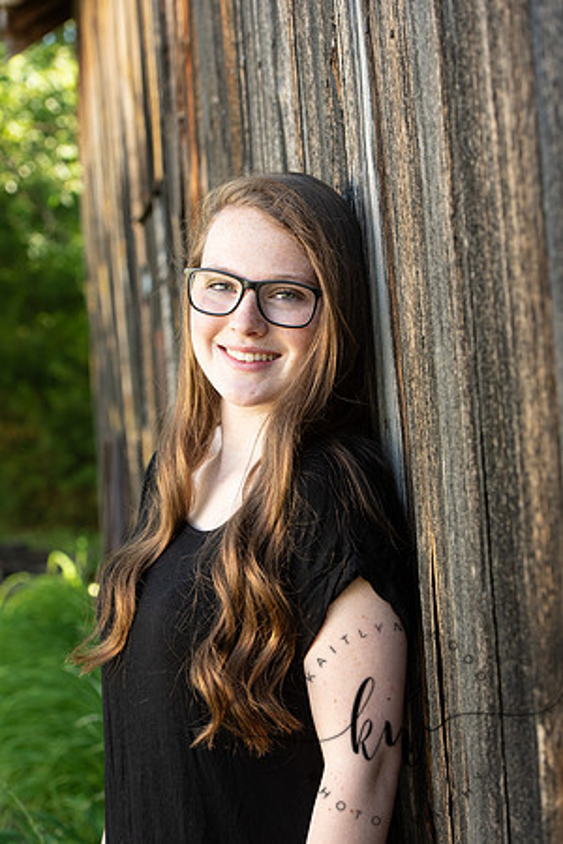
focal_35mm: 75
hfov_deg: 18.2
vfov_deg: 27.0
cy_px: 422
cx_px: 282
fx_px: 1759
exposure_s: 1/200
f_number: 5.6
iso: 400
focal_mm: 75
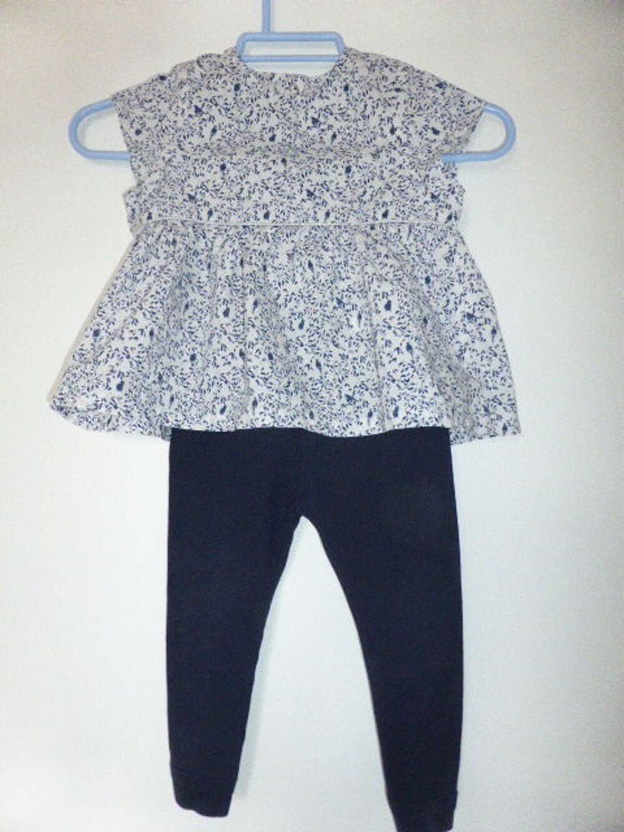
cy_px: 416
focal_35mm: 24
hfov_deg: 56.8
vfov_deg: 71.6
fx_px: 577
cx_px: 312
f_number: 3.3
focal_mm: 4.3
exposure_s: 1/60
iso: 800
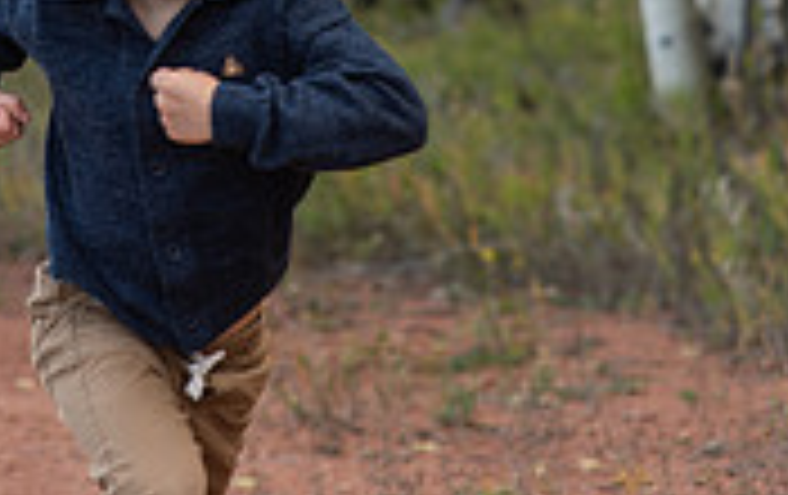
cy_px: -288
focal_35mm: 222
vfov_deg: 5.9
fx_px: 4775
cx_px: 142
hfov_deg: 9.4
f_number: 4
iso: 320
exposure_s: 1/320
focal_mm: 85
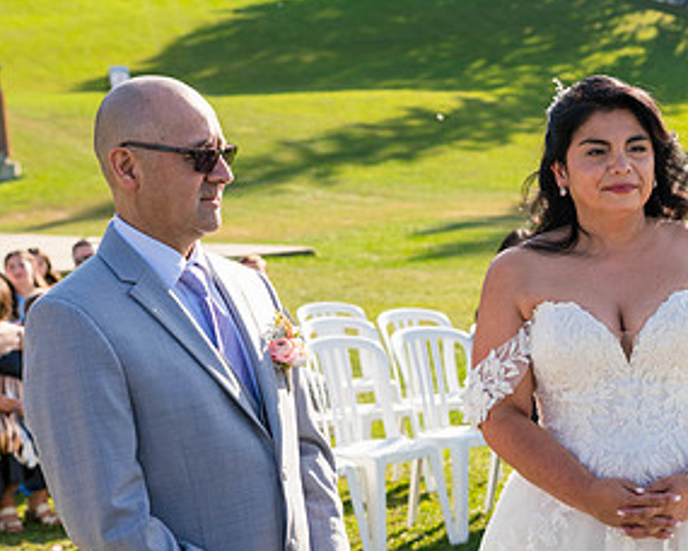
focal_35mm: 86
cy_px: 356
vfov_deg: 17.8
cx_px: 582
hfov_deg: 21.8
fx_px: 1751
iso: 250
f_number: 4
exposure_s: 1/800
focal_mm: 45
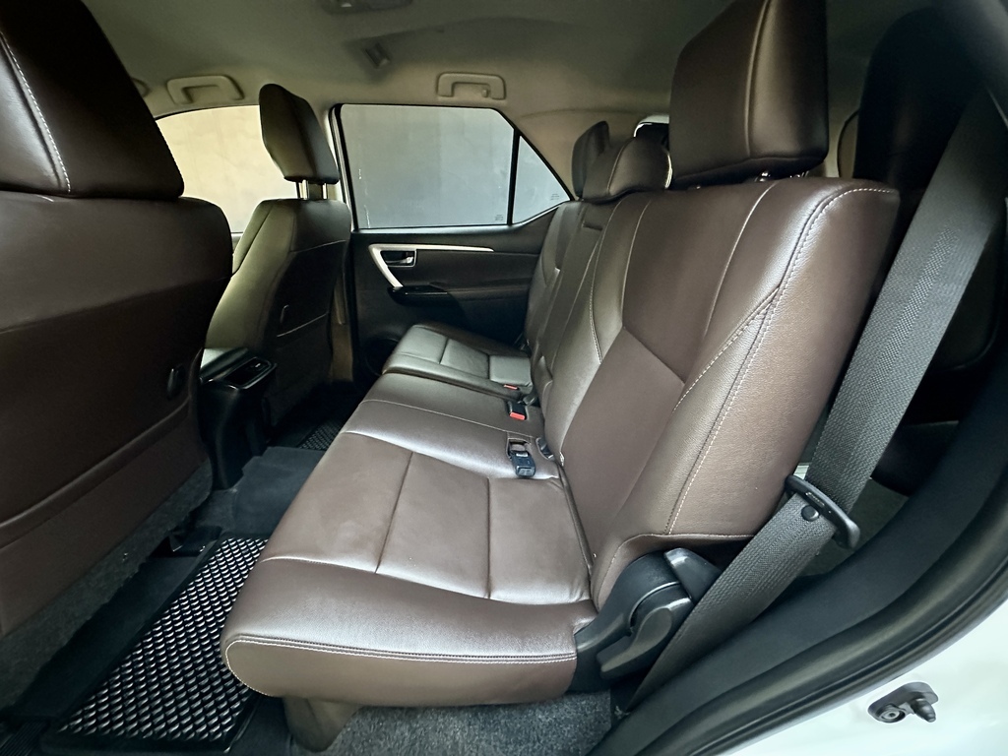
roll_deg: -0.9
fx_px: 408
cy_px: 378
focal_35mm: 14
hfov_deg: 102.1
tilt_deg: -21.8
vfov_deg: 85.7
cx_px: 504
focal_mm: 2.22
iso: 1600
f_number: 2.2
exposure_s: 1/35
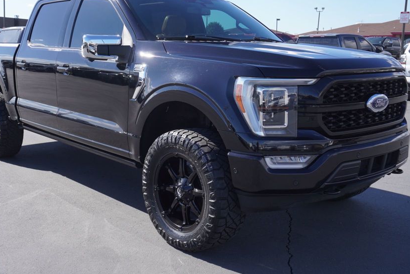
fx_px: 467
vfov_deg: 32.7
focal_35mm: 41
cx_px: 177
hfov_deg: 47.2
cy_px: 126
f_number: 7.1
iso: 100
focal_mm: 22
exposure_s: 1/160
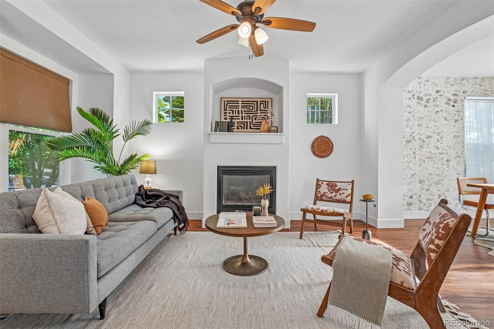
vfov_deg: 77.3
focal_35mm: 15
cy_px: 164
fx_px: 206
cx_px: 247
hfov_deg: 100.4
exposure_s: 1/20
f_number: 8
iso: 400
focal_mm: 10
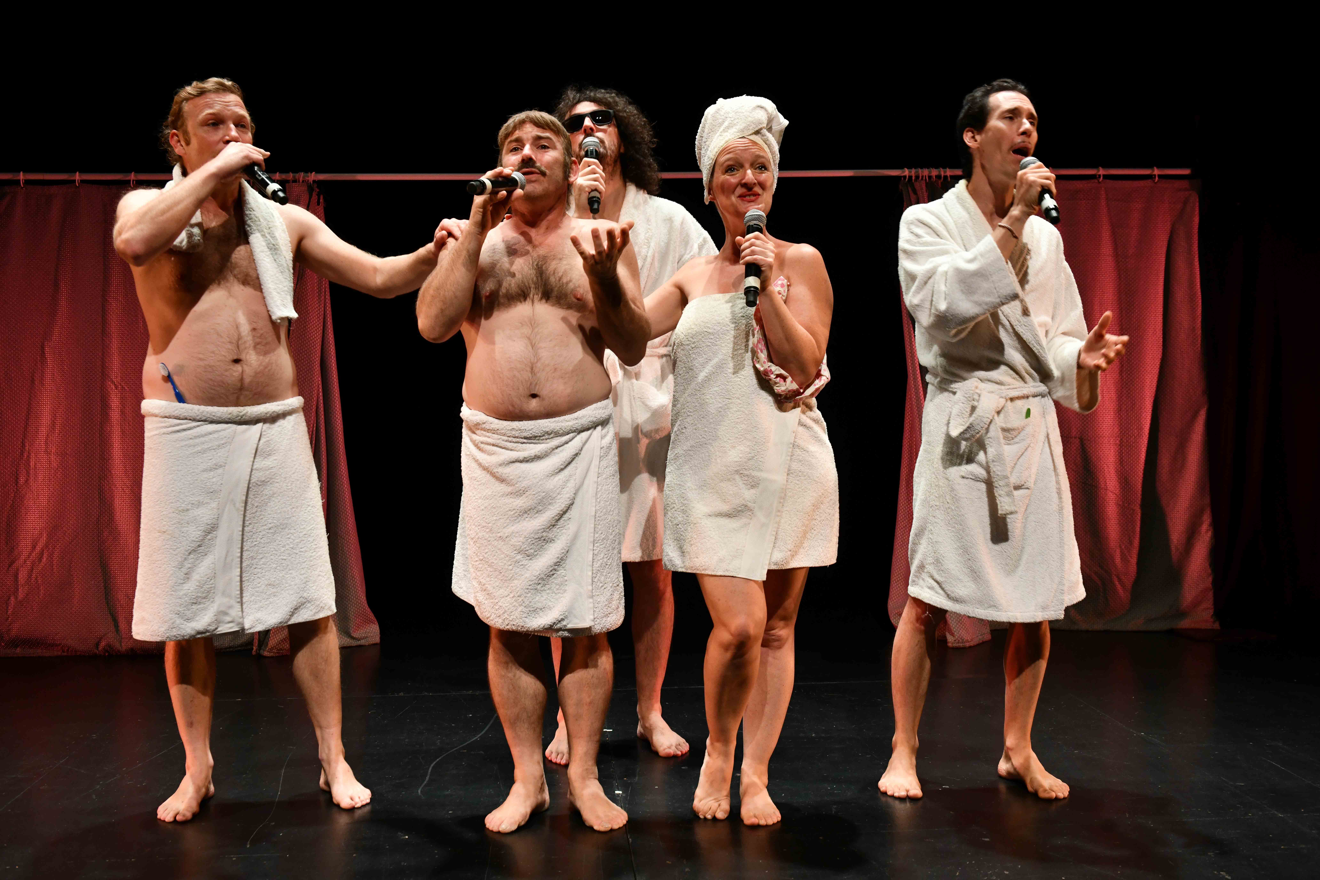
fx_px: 1467
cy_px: 440
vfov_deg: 33.4
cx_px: 660
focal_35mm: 40
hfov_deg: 48.5
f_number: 5.6
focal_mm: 40
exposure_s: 1/80
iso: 1600
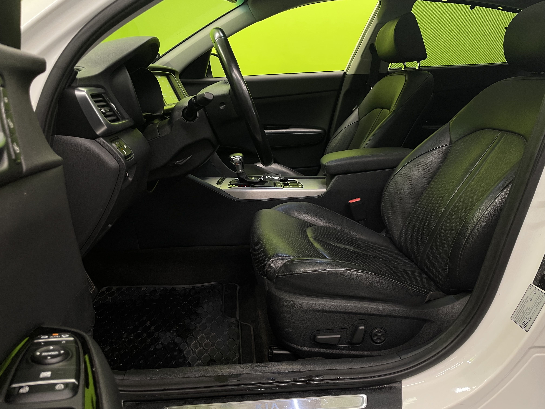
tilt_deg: -16.4
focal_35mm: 26
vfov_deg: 53.1
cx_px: 272
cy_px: 204
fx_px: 409
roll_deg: +0.1
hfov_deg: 67.3
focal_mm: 4.2
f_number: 1.6
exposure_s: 1/50
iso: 125
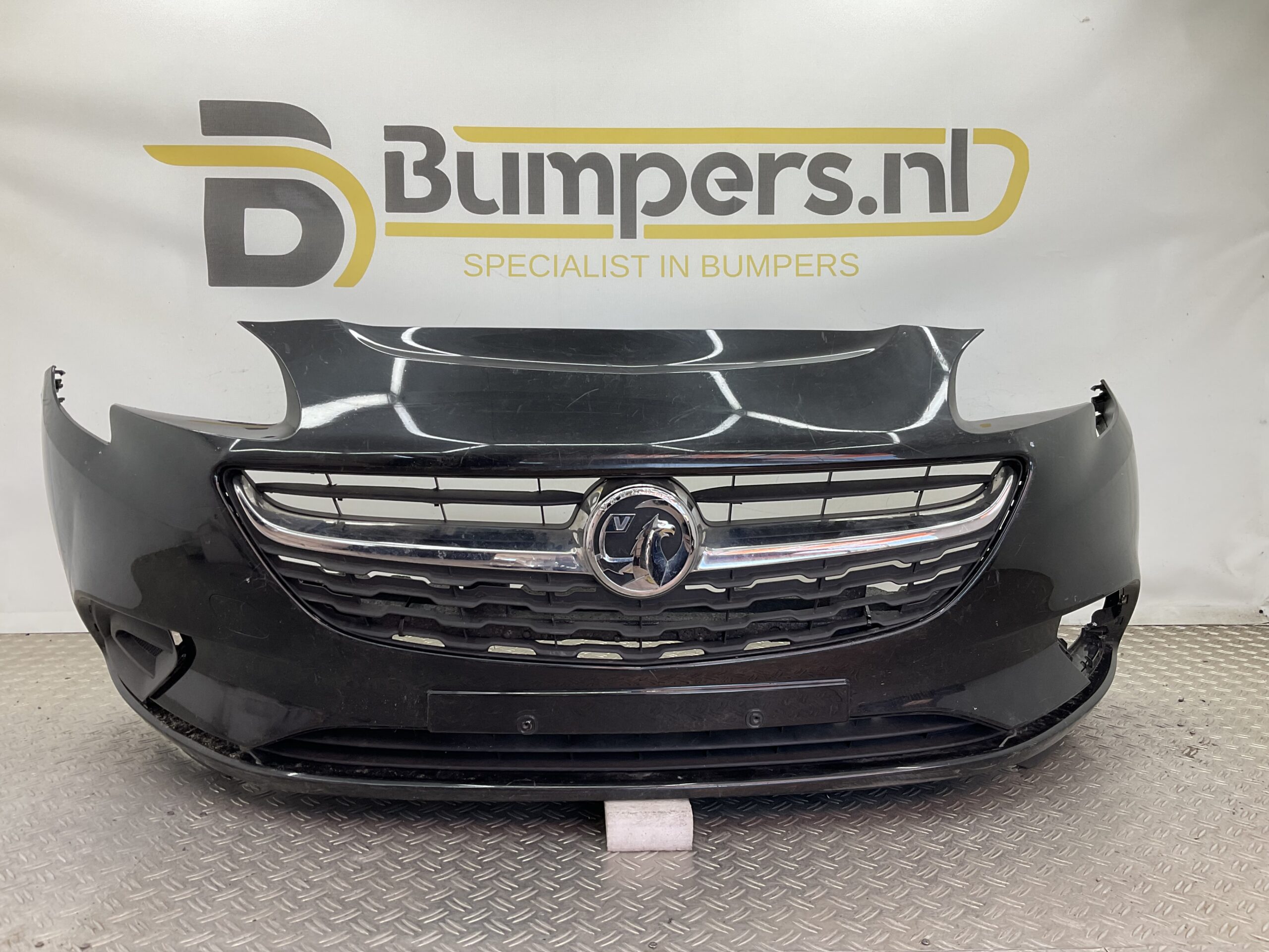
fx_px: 1063
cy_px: 476
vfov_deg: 48.2
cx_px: 634
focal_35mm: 29
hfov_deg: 61.7
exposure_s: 1/100
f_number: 1.8
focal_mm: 3
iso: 20
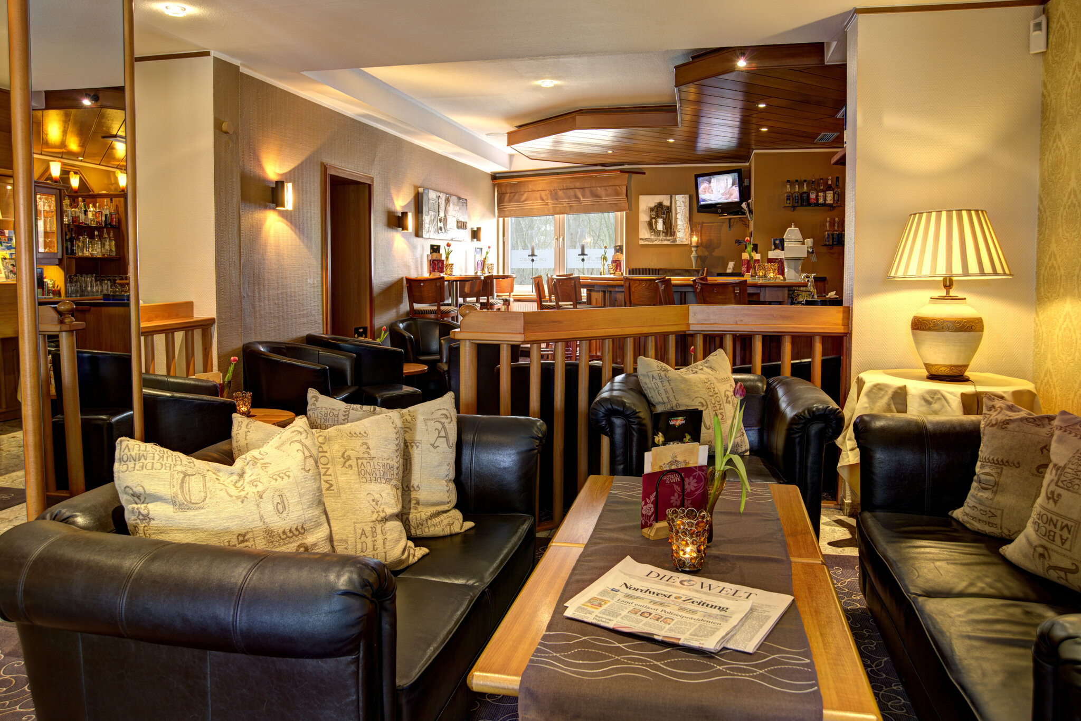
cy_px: 360
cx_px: 540
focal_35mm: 26
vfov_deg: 49.5
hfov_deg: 69.4
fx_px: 781
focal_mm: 26
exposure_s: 1/1.6
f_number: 8
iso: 200
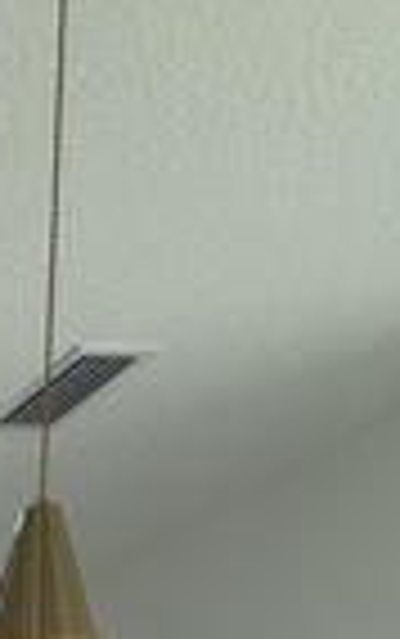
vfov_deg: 25.2
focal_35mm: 67
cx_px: -706
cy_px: 891
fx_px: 1166
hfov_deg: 12.3
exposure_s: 1/121
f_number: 2.2
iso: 50
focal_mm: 2.22
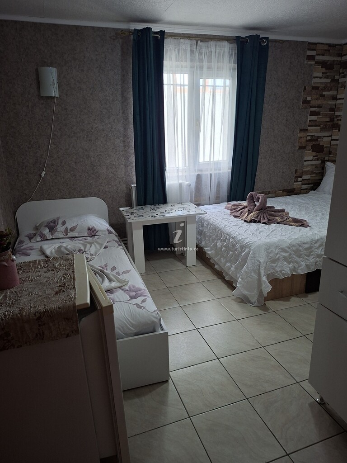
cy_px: 232
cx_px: 174
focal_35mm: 23
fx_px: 307
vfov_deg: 73.9
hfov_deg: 58.9
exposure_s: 1/33
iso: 320
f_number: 1.8
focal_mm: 5.54
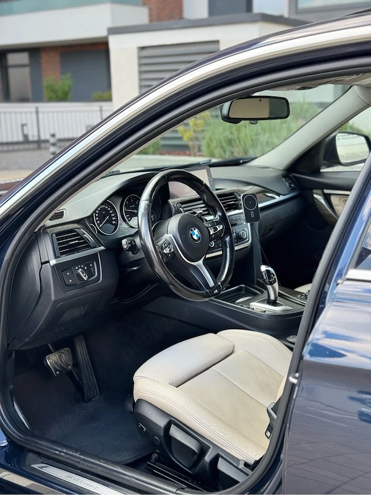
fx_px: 686
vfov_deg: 39.7
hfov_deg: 30.3
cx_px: 186
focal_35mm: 48
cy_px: 248
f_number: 1.78
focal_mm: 6.76
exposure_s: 1/257
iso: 64
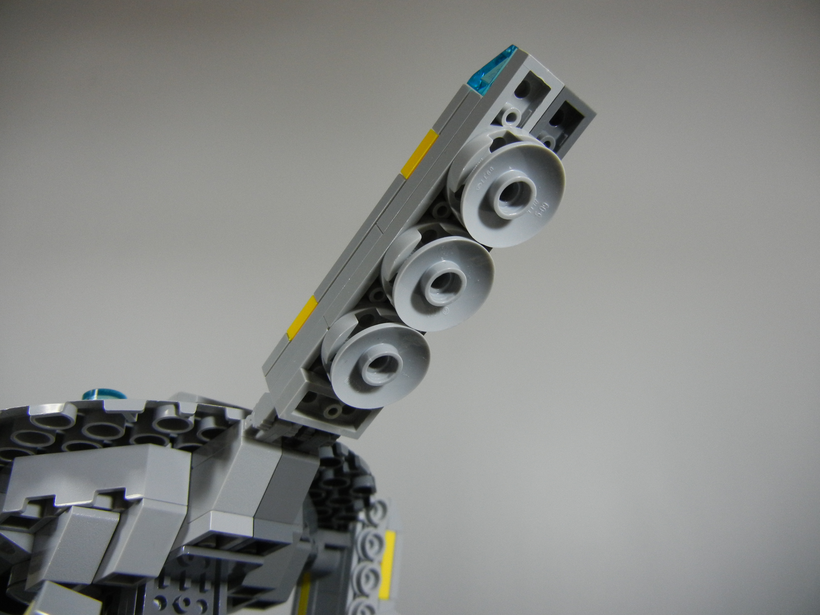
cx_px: 410
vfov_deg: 46.8
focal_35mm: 30
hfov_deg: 60.0
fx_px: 711
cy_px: 308
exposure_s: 1/73.2
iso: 400
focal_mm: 5.4
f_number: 3.5
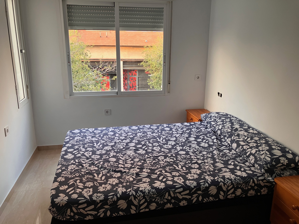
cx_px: 150
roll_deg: -0.1
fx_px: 242
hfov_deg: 63.4
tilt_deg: -15.3
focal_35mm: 28
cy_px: 112
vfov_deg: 49.7
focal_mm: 3.99
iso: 250
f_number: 1.8
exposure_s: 1/60
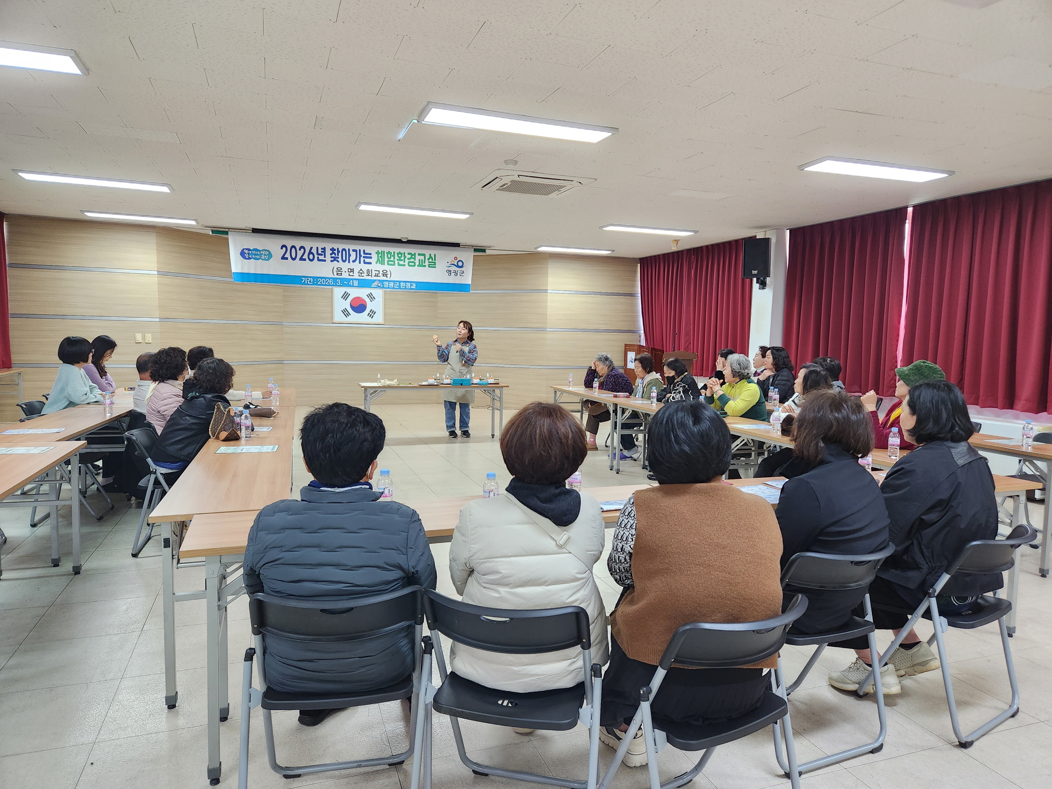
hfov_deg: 73.9
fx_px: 699
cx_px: 526
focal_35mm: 23
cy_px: 394
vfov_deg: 58.9
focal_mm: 5.4
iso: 250
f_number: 1.8
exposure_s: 1/120
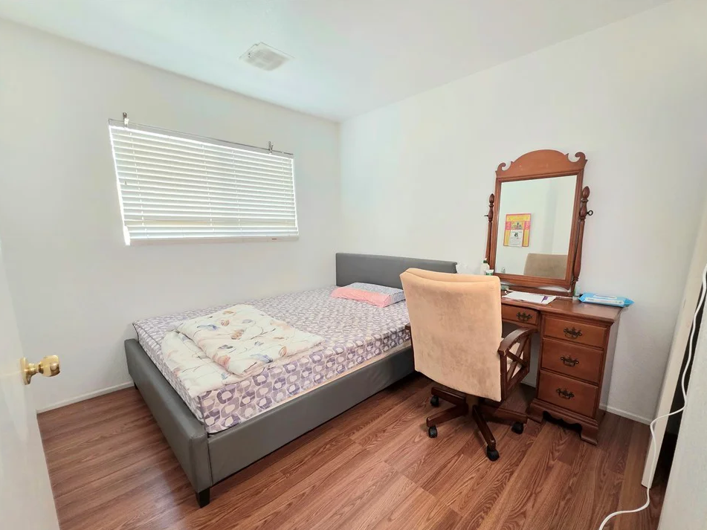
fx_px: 286
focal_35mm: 14
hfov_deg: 102.0
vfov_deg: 85.5
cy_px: 284
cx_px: 373
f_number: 1.9
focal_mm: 2.2
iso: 320
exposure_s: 1/60.2
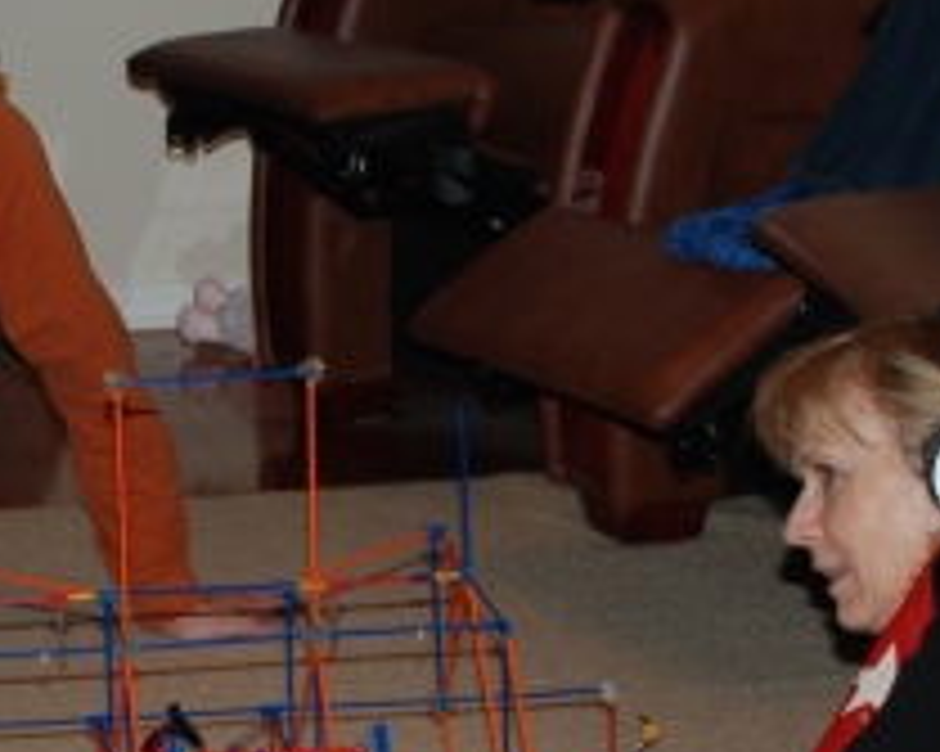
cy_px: 594
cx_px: 211
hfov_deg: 13.9
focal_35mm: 138
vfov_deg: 11.1
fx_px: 3837
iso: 200
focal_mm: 32
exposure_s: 1/60
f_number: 4.2
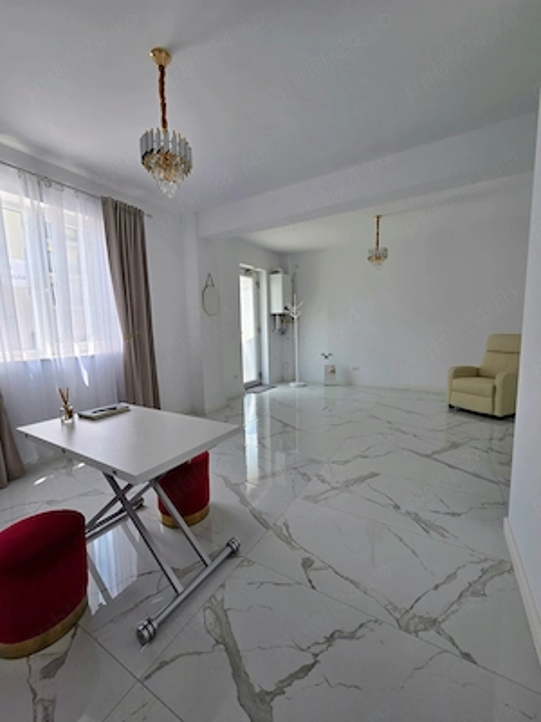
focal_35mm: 13
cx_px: 270
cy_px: 361
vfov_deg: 106.2
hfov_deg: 89.9
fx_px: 271
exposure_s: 1/187
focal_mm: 2.2
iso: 50
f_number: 2.2
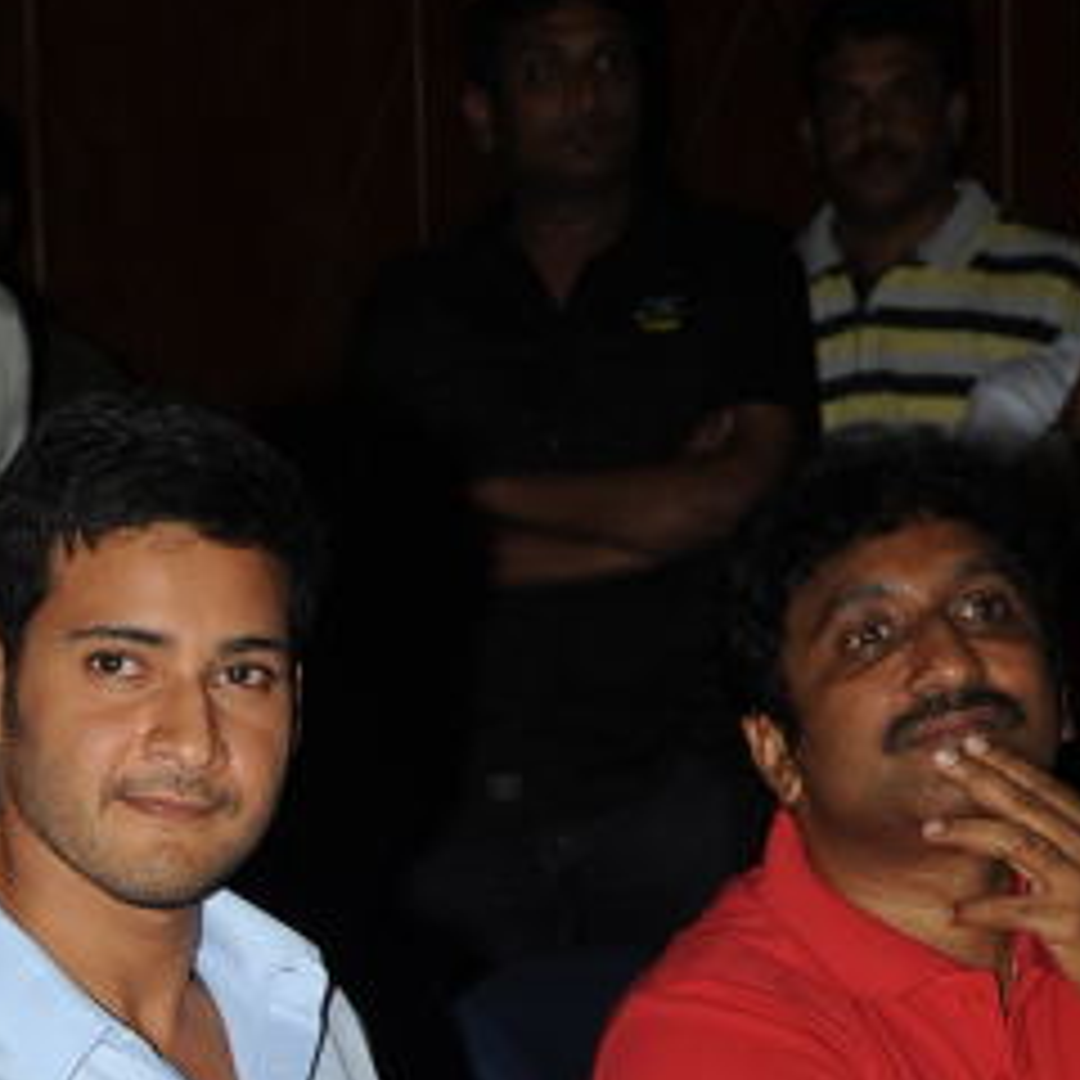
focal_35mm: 225
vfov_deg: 7.5
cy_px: 1953
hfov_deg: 7.7
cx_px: -322
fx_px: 7942
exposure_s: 1/125
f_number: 8
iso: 500
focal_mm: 62
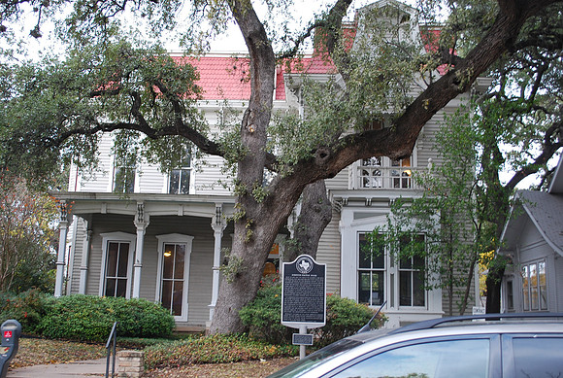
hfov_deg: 46.3
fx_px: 658
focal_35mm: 42
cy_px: 189
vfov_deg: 32.0
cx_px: 282
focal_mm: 28
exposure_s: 1/60
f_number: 4.5
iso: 200
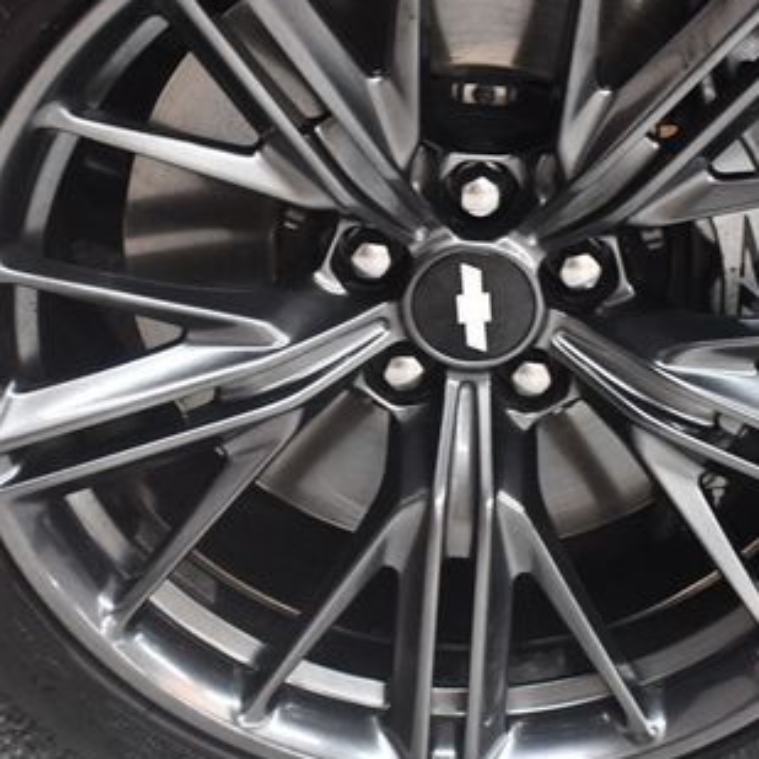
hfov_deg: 13.2
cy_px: 329
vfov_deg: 13.2
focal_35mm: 132
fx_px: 3274
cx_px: 508
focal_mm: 50
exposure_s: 1/60
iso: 5000
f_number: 4.8
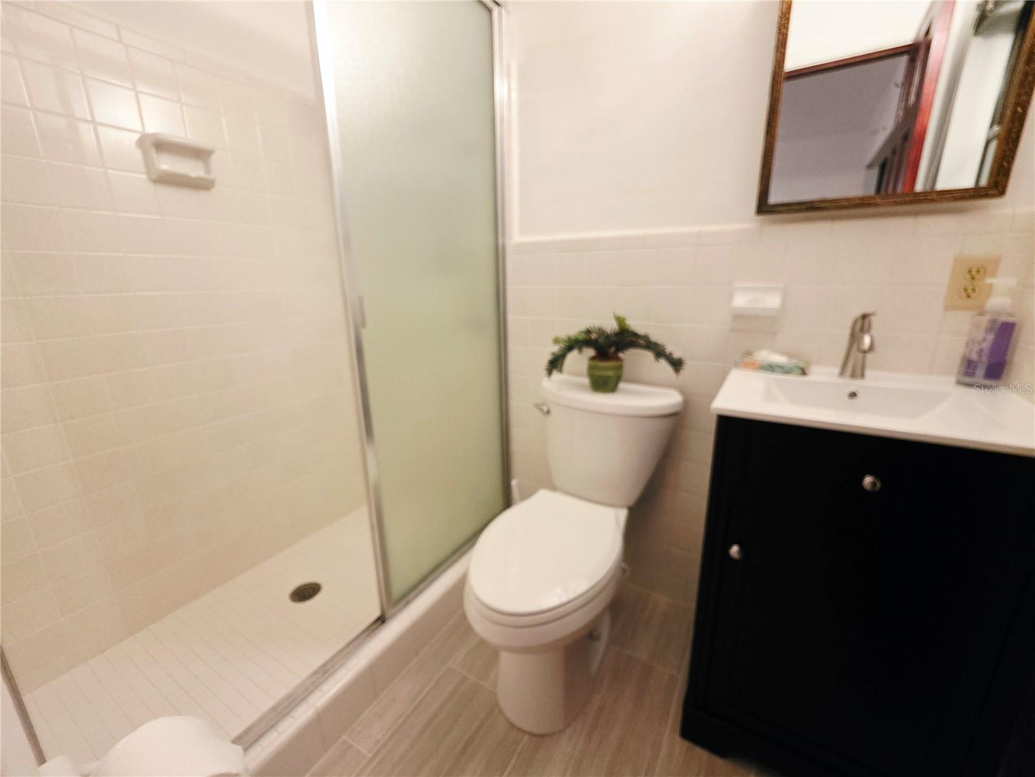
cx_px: 518
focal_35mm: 13
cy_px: 388
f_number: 1.9
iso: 1000
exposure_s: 1/60
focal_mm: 2.2
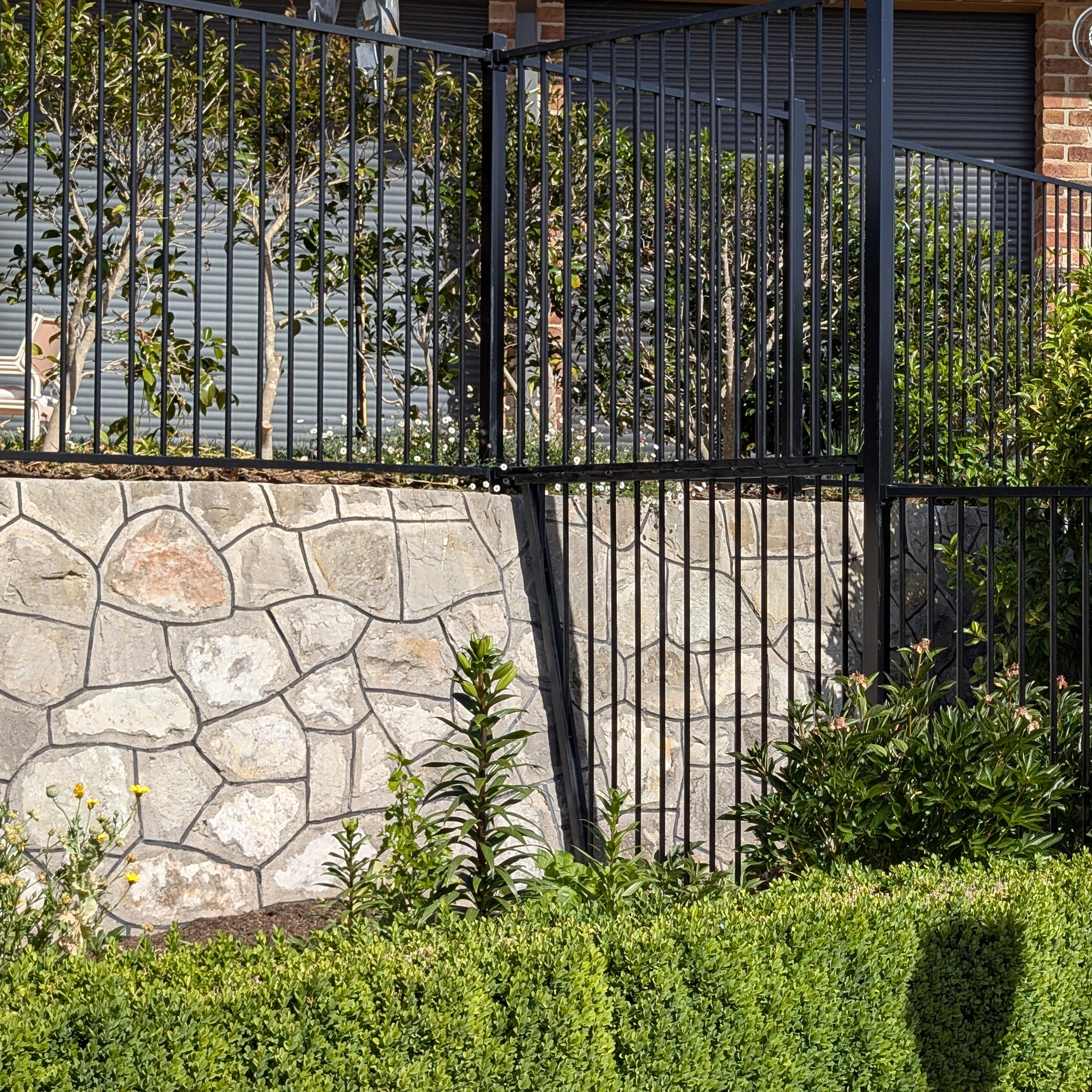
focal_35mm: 63
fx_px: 2248
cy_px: 501
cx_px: 788
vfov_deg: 27.3
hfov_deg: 27.0
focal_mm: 6.9
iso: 20
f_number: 1.68
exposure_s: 1/1027
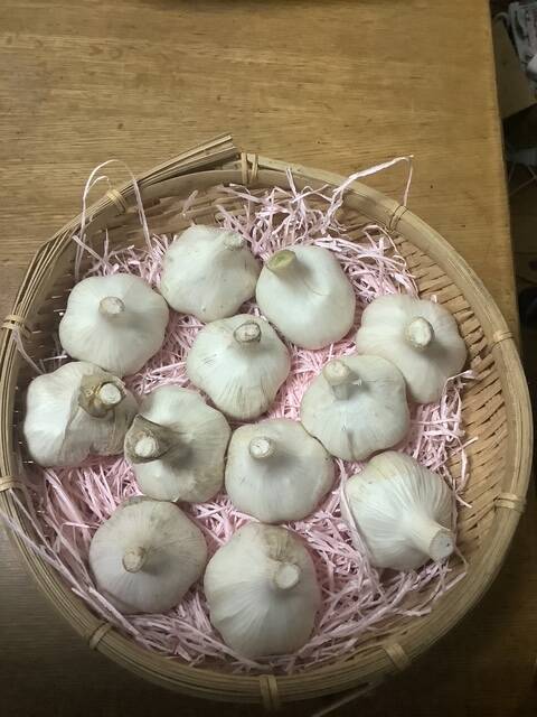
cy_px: 358
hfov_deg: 45.4
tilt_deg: -72.8
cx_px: 268
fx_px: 641
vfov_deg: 58.4
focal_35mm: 31
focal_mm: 3.3
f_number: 2.4
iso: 320
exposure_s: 1/60
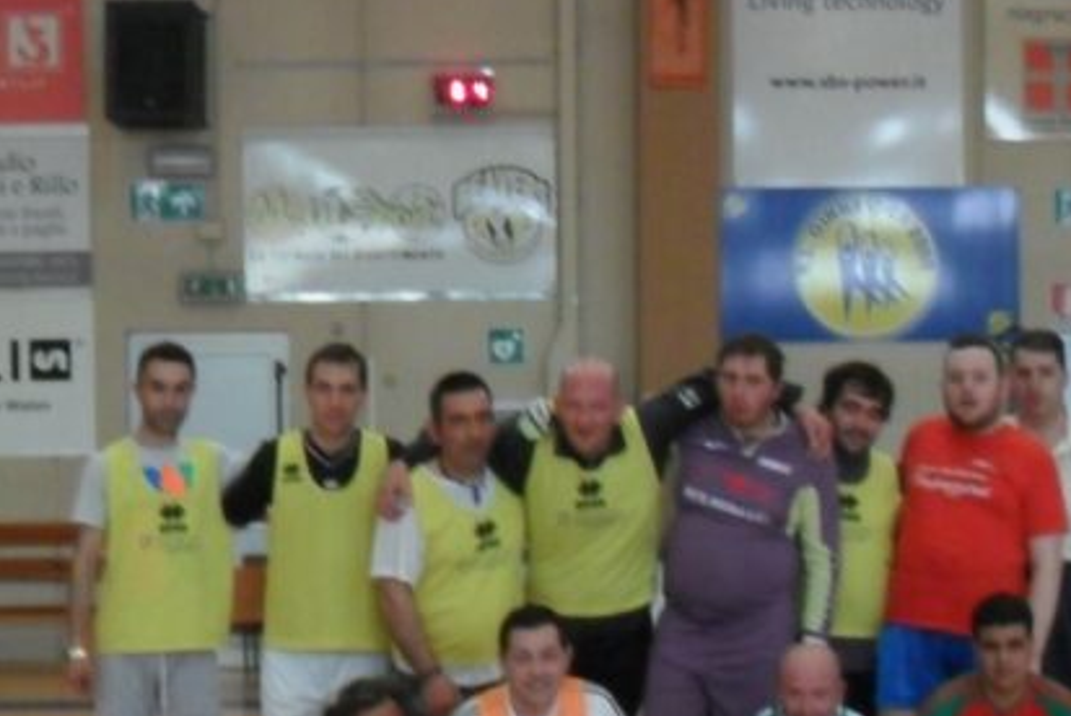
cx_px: 744
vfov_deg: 15.9
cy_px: 674
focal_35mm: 85
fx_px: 2530
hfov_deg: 23.7
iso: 640
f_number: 4.5
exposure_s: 1/15
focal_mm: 7.8
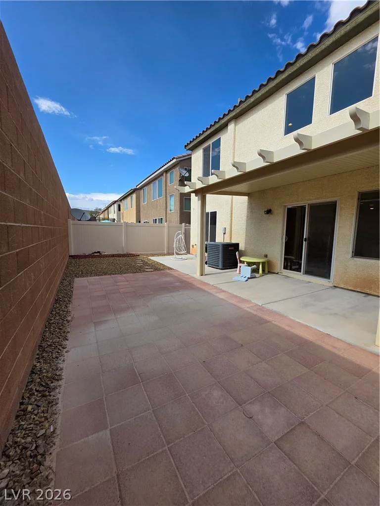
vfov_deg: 106.2
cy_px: 253
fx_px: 190
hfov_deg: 89.9
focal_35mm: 13
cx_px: 190
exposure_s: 1/1864
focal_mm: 2.2
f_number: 1.9
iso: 40
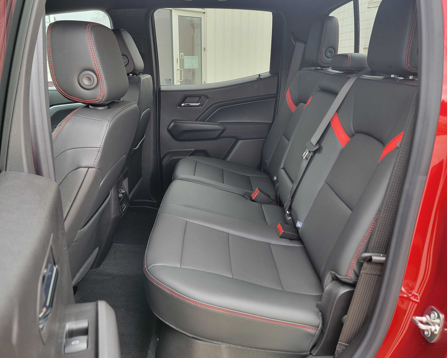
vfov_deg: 49.9
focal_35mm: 29
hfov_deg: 60.4
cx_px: 205
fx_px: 384
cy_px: 161
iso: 80
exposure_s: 1/120
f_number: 1.8
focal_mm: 6.7
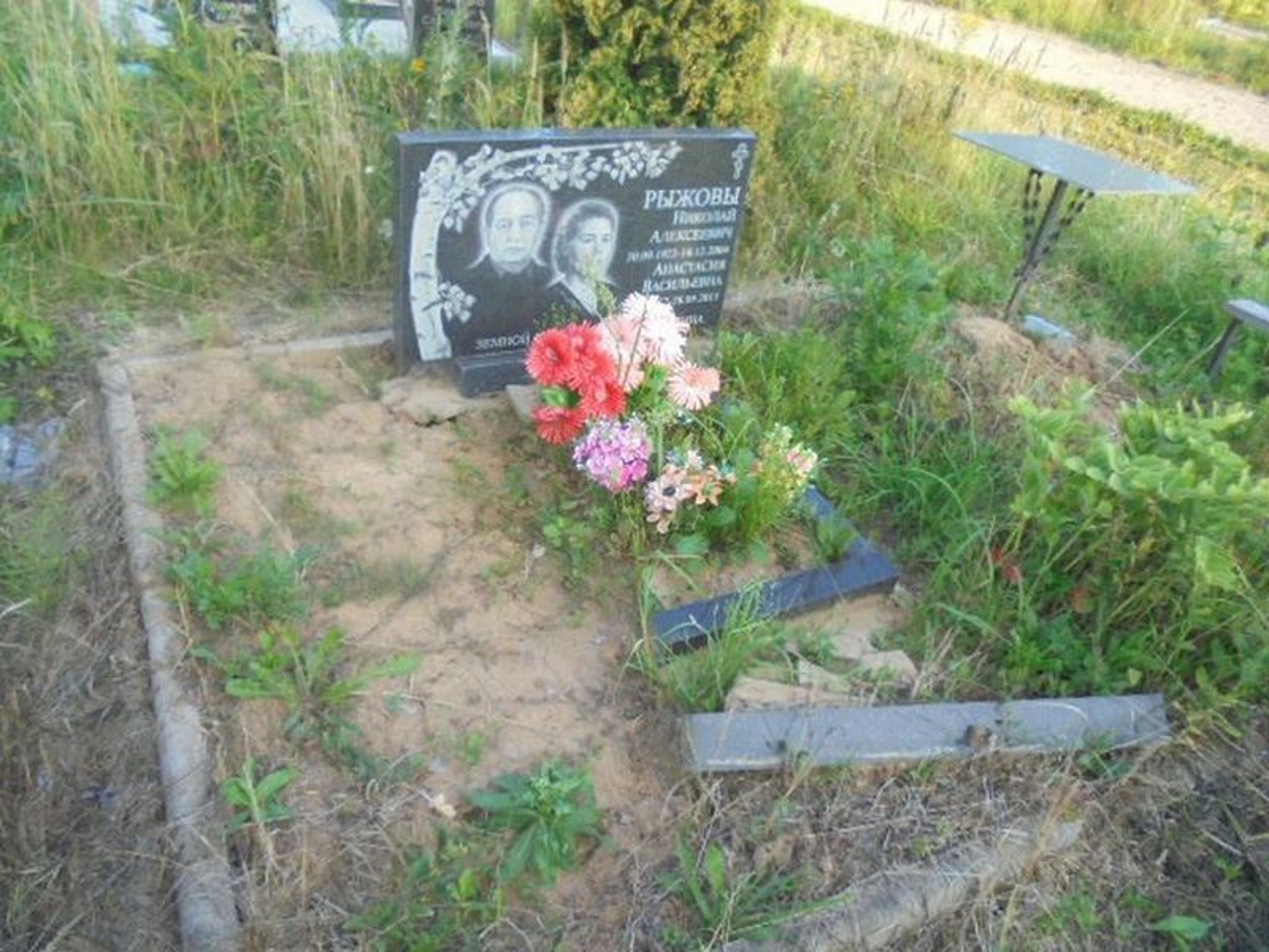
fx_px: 953
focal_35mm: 26
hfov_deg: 67.3
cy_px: 476
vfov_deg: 53.1
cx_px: 634
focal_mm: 4.6
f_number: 3.5
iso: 250
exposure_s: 1/160
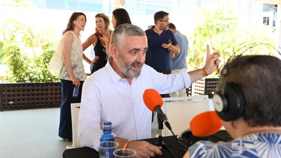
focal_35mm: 40
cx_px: 140
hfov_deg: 50.5
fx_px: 298
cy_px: 71
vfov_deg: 29.7
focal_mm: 38
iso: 400
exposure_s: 1/100
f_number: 5
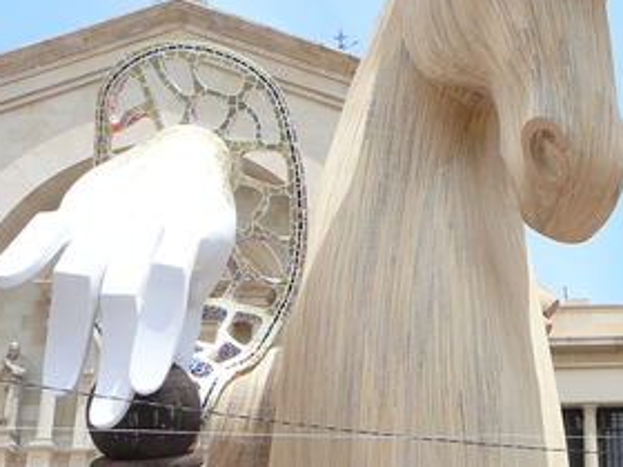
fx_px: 1350
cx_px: 619
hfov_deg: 24.8
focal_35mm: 75
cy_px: 267
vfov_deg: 19.6
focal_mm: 5.2
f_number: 5
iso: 80
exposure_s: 1/400
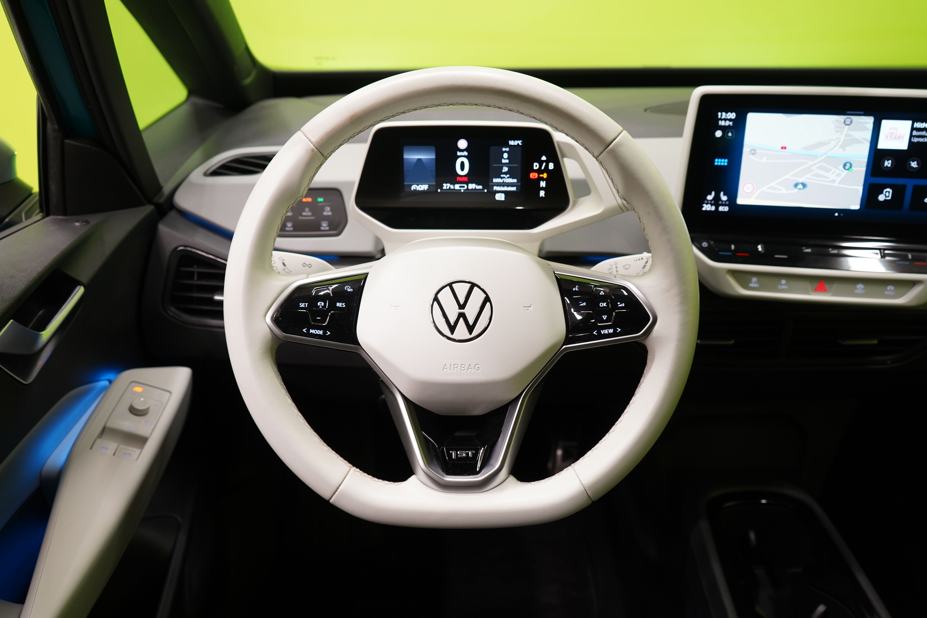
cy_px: 309
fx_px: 747
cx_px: 464
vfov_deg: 45.0
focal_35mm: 29
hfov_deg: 63.7
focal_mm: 29
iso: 1000
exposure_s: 1/30
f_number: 5
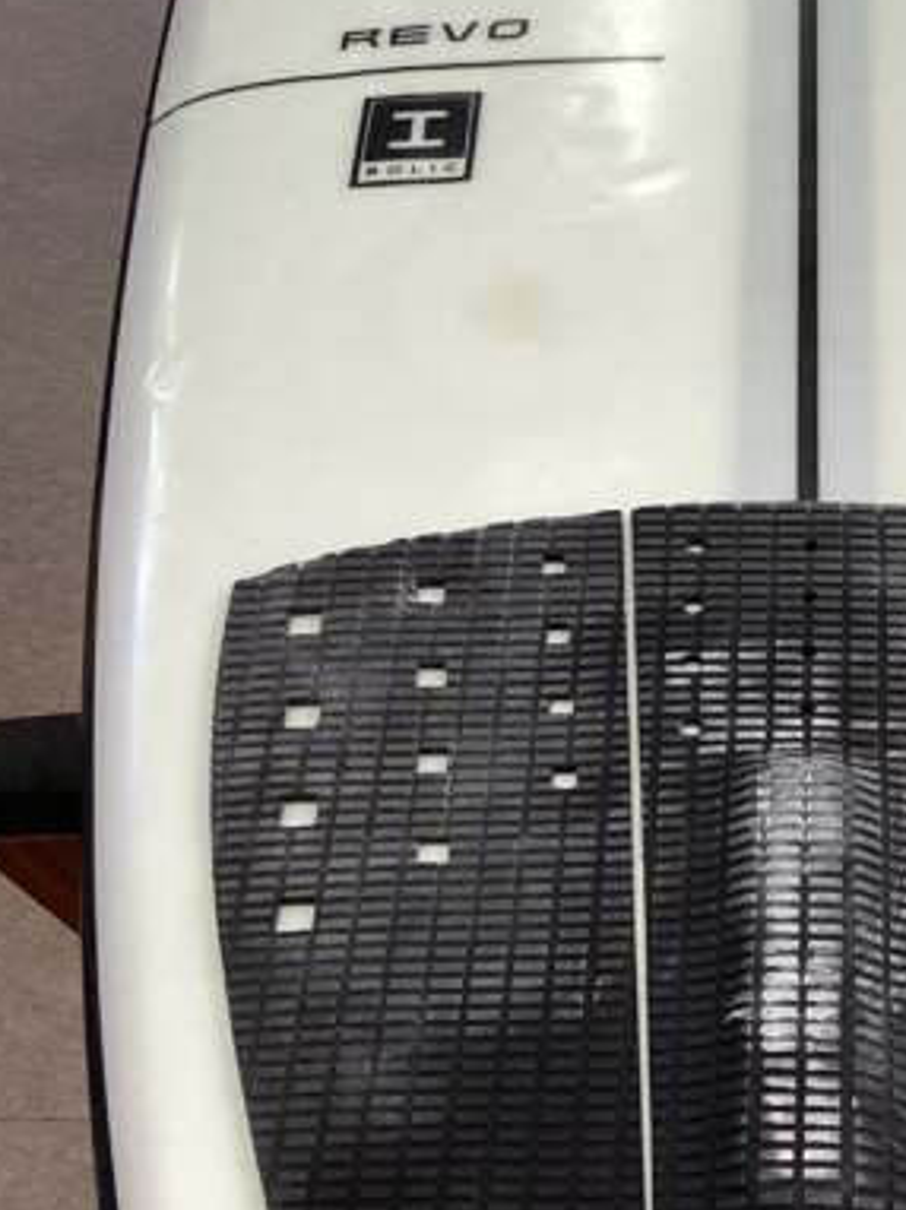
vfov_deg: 29.0
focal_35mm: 65
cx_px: 779
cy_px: 1020
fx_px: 2271
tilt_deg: -52.3
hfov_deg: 22.1
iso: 100
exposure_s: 1/100
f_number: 2.4
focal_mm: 3.3
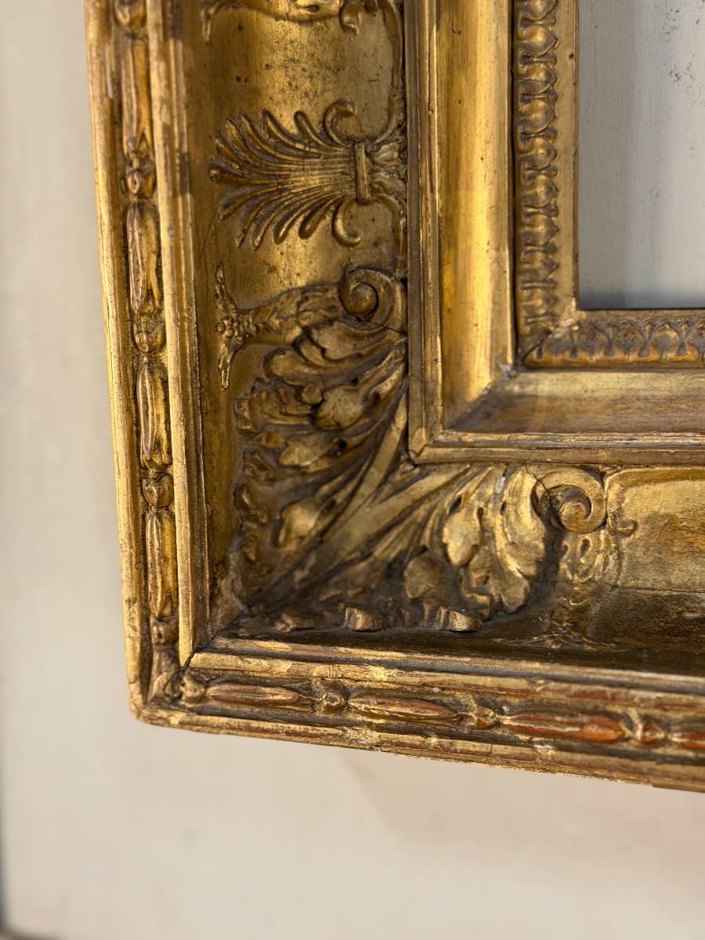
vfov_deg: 39.7
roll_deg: +1.0
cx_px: 352
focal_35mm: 48
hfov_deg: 30.3
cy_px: 470
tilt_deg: -6.9
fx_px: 1303
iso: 200
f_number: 1.78
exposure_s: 1/50
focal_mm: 6.76
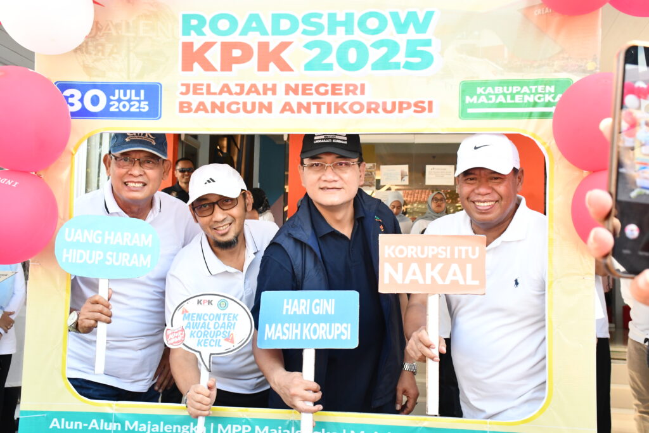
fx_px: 865
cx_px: 324
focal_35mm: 48
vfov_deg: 28.1
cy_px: 216
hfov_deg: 41.1
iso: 2500
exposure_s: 1/200
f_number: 11
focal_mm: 32
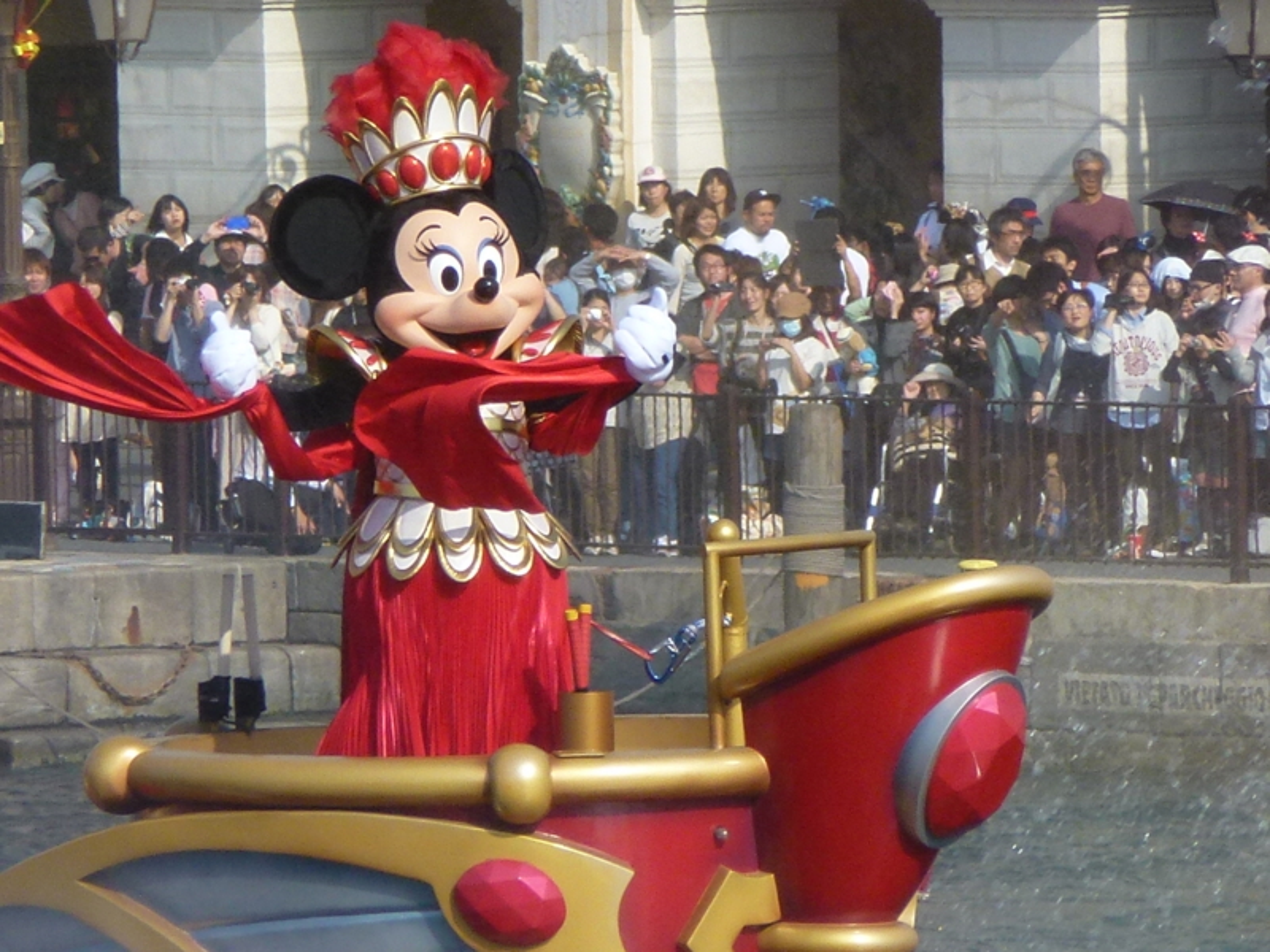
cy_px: 476
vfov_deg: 1.6
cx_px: 635
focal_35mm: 949
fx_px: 34817
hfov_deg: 2.1
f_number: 5.9
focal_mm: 68.8
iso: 100
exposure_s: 1/500
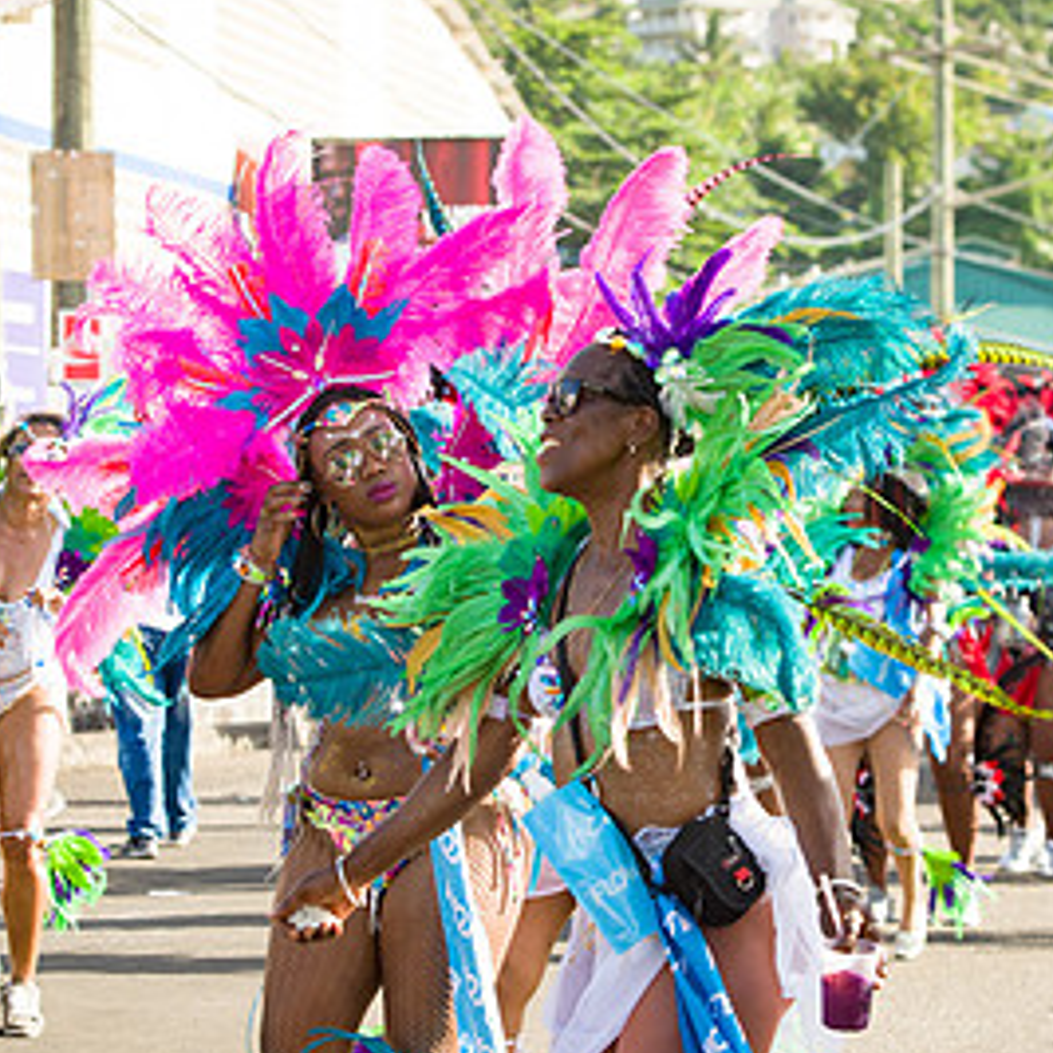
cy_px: 643
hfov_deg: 13.5
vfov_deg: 13.5
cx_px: 619
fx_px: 4440
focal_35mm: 129
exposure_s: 1/200
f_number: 5.6
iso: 100
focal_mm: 70
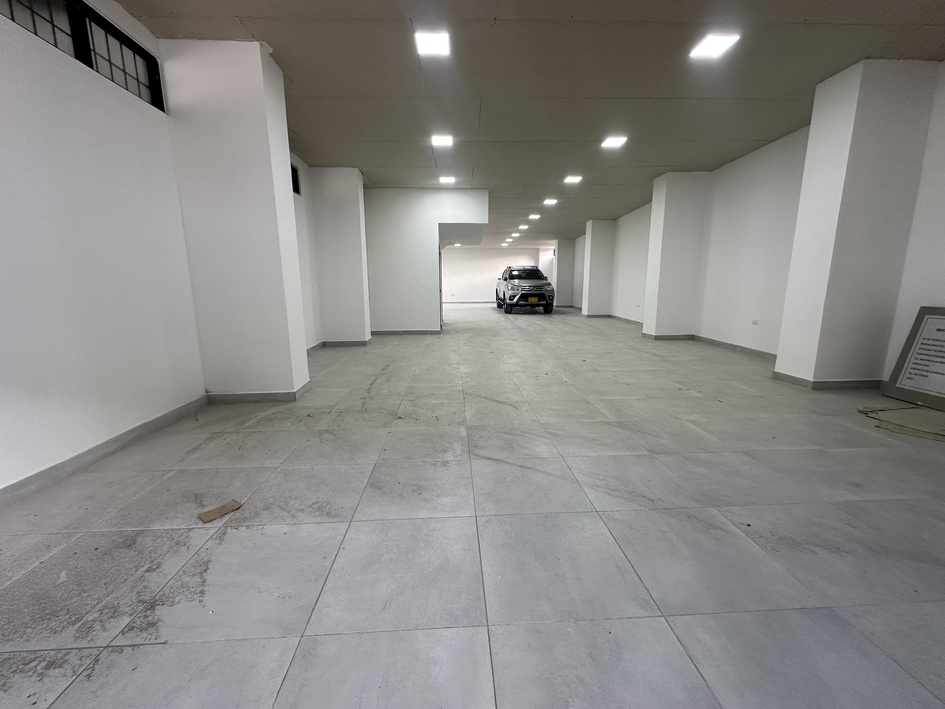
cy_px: 354
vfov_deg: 85.7
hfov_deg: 102.1
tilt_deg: -10.5
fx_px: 382
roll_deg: +0.6
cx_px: 472
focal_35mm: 14
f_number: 2.2
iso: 200
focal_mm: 2.22
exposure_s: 1/120
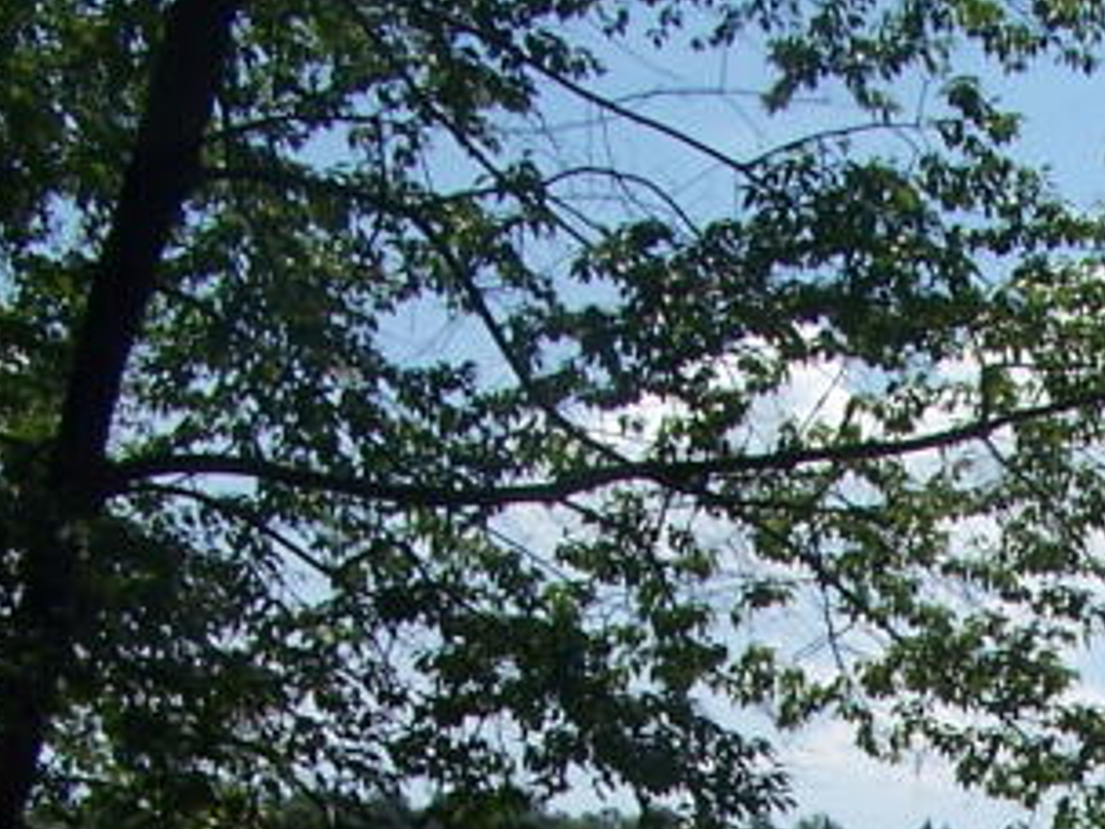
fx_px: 4086
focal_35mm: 128
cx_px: 1429
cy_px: 1305
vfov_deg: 11.1
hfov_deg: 14.7
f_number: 5.6
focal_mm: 6.3
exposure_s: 1/800
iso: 100
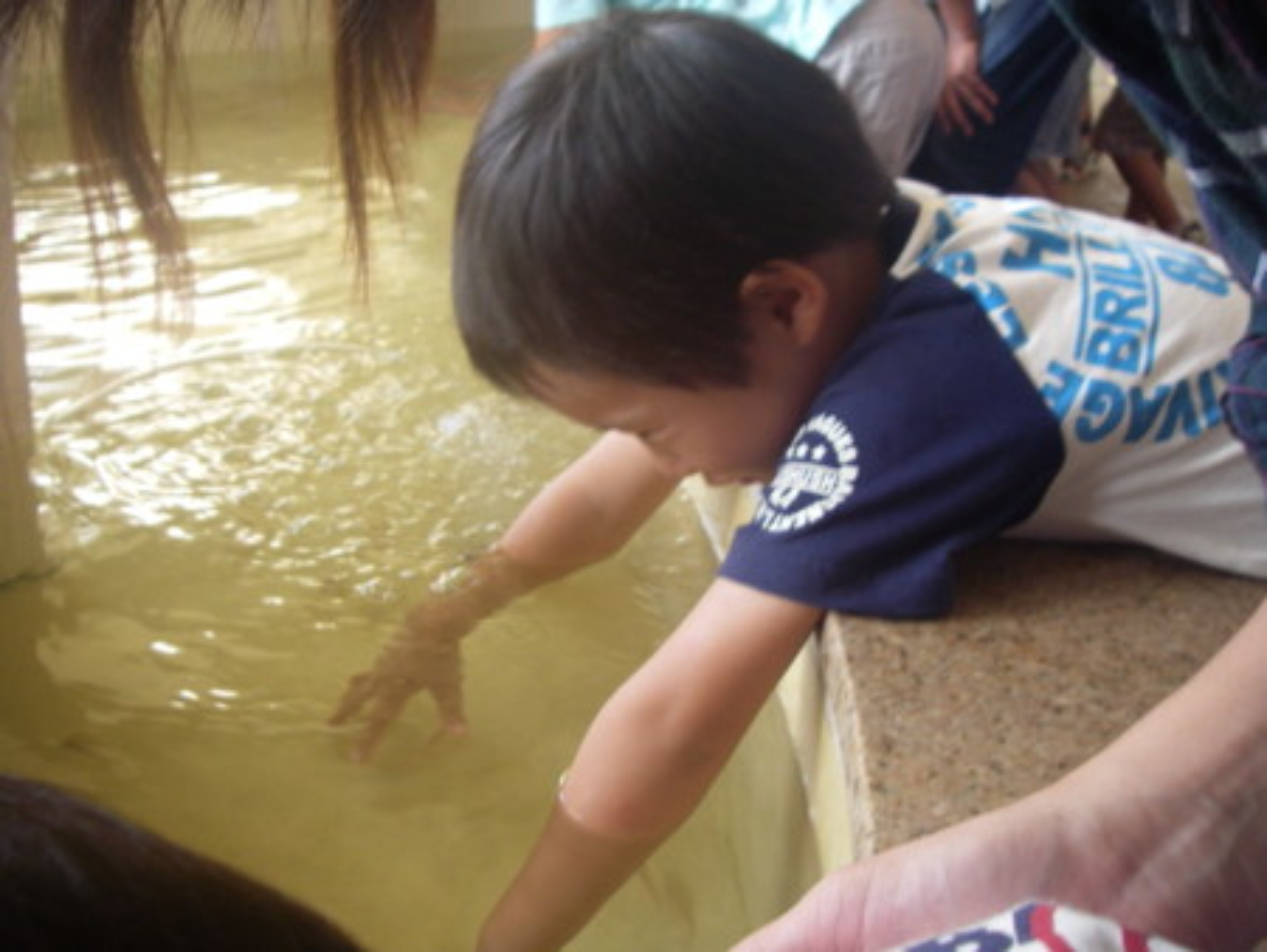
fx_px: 1392
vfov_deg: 37.8
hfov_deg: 49.0
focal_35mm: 38
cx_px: 634
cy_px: 476
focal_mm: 6.3
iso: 160
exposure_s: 1/40
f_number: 3.3
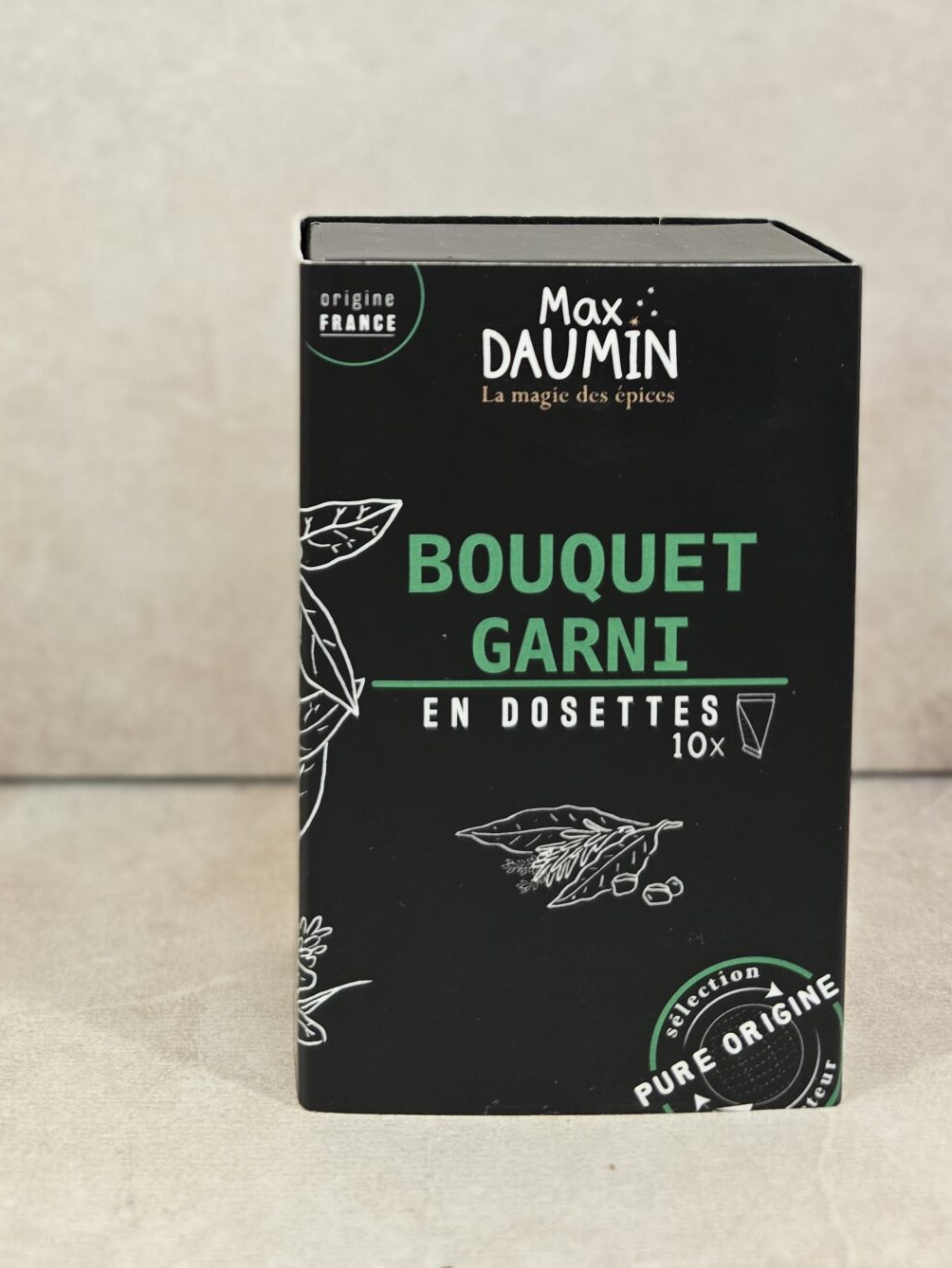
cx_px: 324
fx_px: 1613
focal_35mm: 44
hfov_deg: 32.6
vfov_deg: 39.2
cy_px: 81
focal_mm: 6.3
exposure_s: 1/100
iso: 125
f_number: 1.7
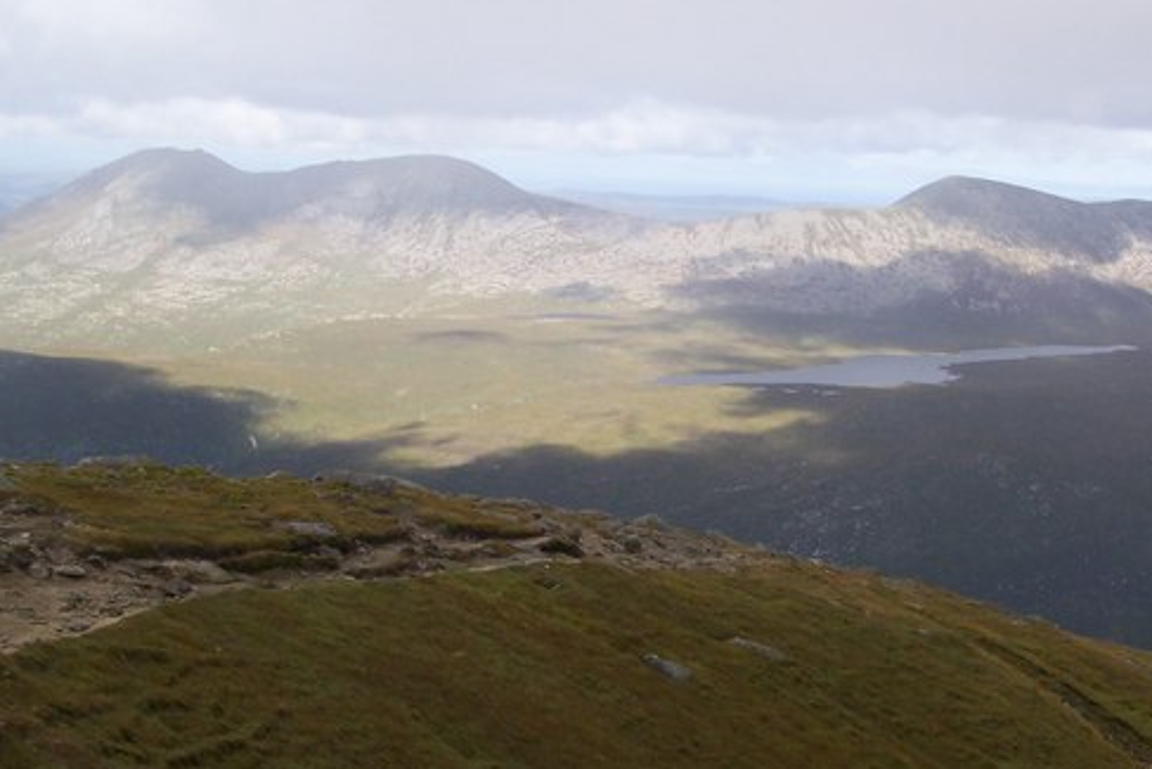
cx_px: 582
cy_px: 302
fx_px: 2145
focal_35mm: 67
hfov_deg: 30.1
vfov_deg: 20.3
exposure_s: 1/250
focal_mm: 10.7
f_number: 5.6
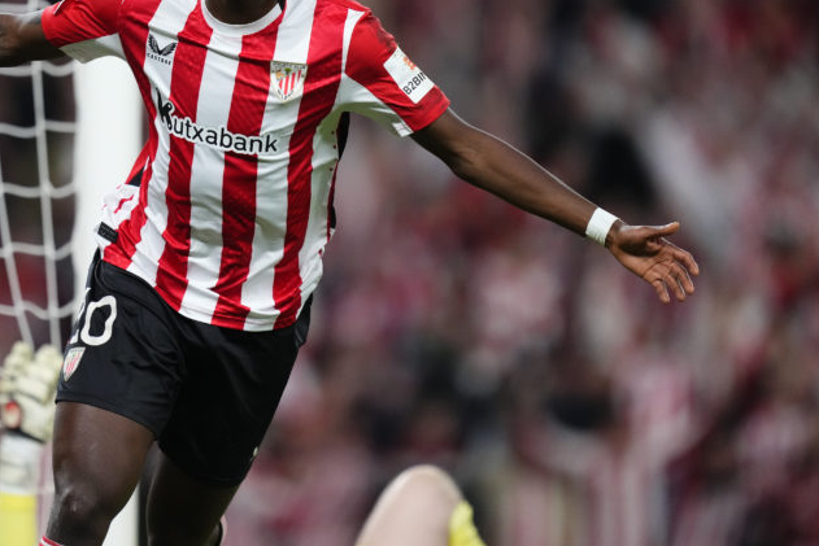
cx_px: 230
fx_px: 14767
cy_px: 138
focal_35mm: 649
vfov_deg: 2.1
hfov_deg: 3.2
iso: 3200
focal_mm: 400
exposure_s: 1/2000
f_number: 2.8
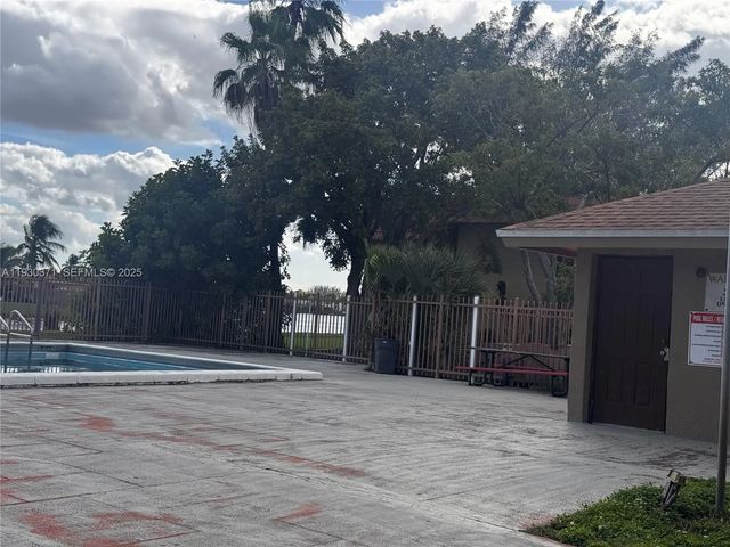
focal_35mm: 48
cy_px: 274
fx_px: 1012
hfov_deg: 39.7
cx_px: 365
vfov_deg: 30.3
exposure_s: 1/2513
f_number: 1.78
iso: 64
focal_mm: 6.76
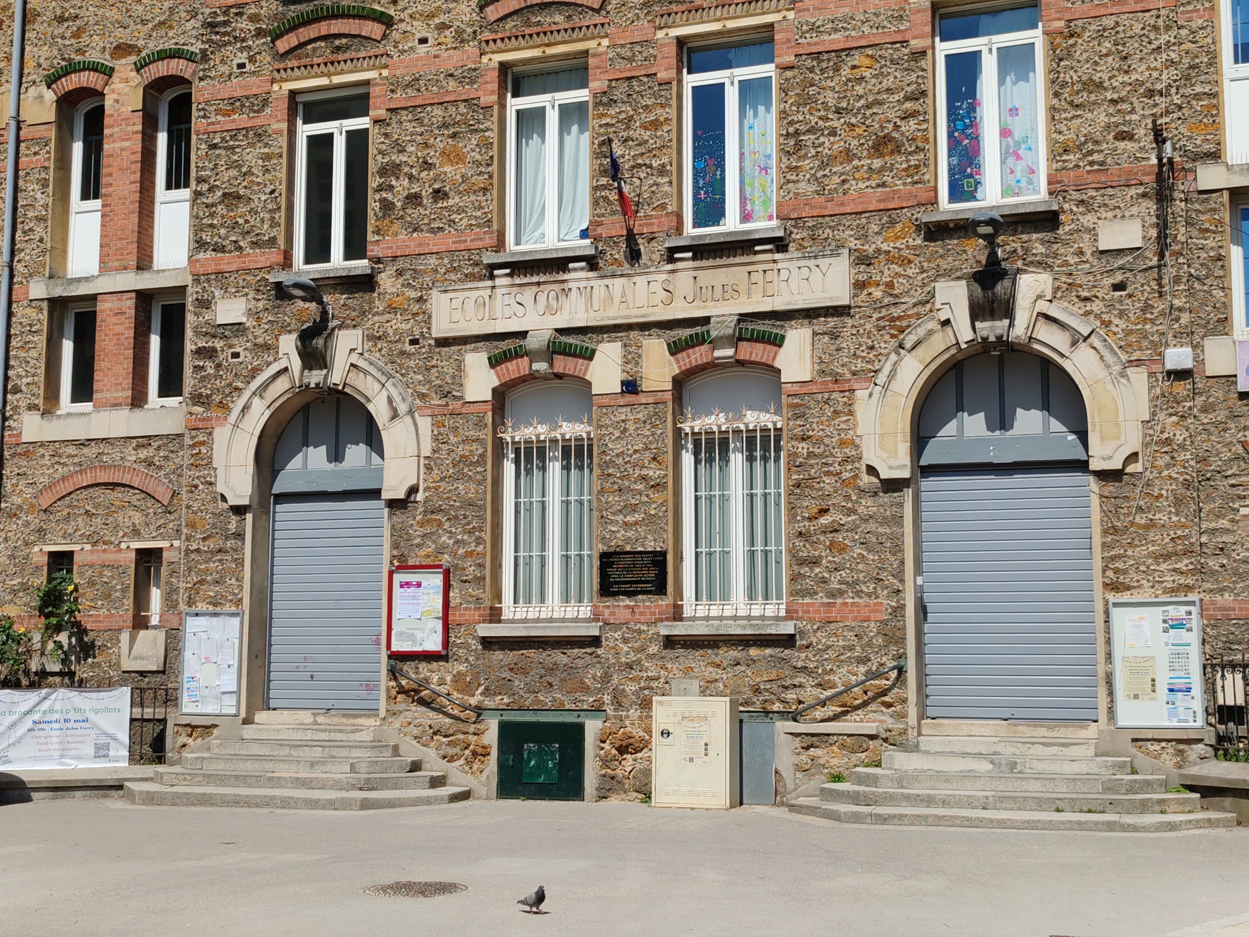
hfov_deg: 42.1
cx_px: 624
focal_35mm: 45
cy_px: 468
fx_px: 1624
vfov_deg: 32.2
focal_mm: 6.12
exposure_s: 1/1200
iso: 50
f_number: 1.9
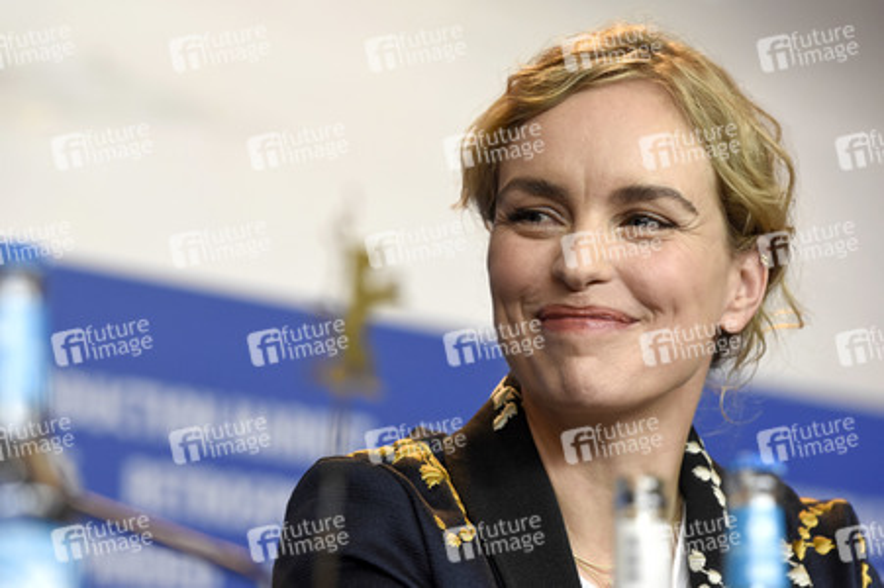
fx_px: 6257
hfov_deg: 8.1
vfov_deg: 5.4
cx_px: 442
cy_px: 294
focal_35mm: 255
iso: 1250
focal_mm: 170
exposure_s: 1/400
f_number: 4
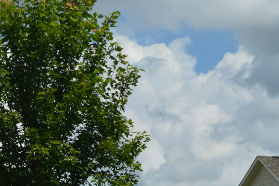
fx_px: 1039
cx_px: -124
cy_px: 330
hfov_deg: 14.4
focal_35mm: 134
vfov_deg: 9.7
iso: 160
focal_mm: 24
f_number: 11
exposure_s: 1/500
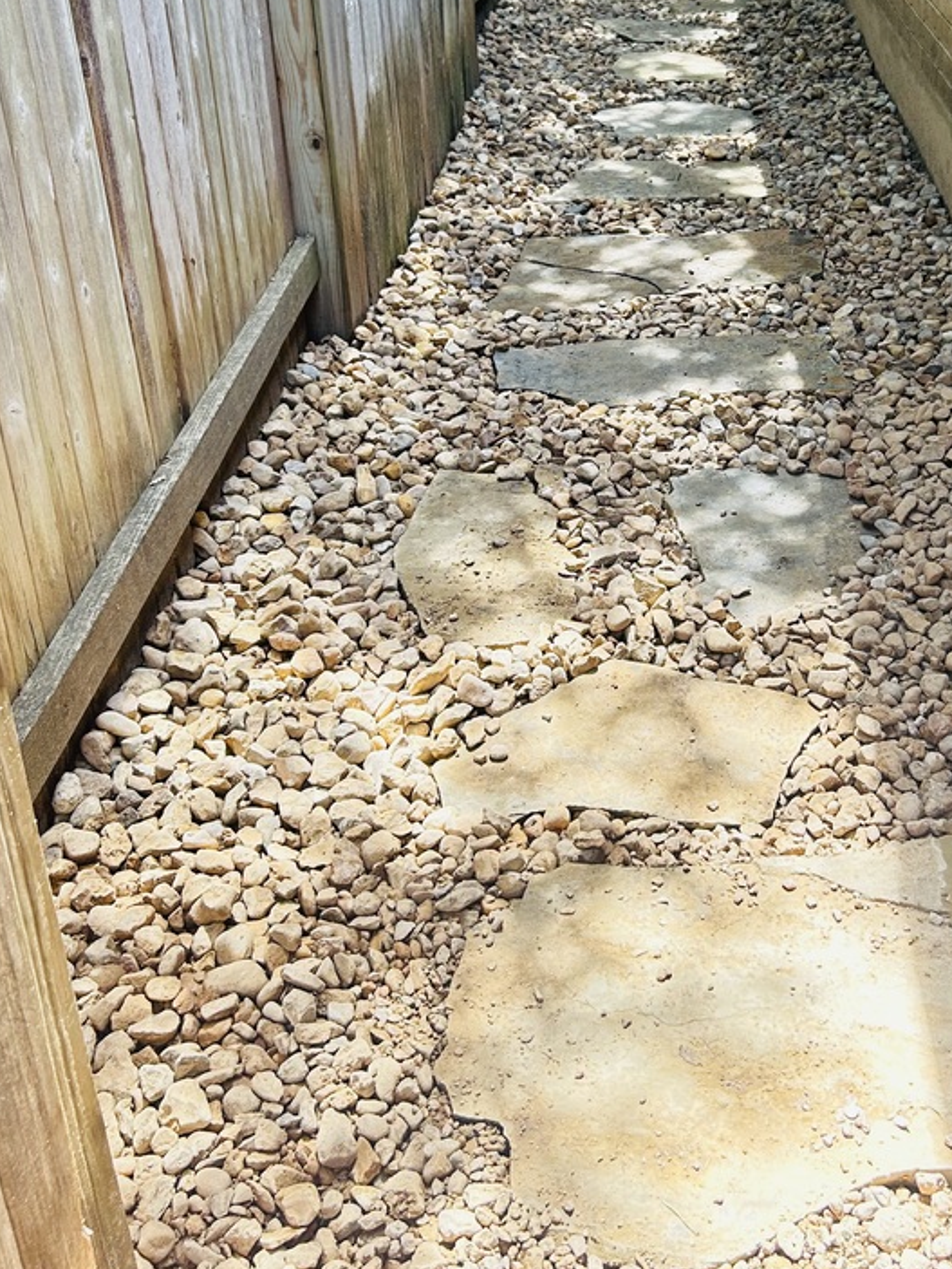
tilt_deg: -23.9
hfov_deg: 35.5
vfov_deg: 45.5
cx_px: 668
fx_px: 1466
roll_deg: +0.7
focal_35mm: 40
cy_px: 352
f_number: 1.5
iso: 50
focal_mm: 5.7
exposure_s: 1/290
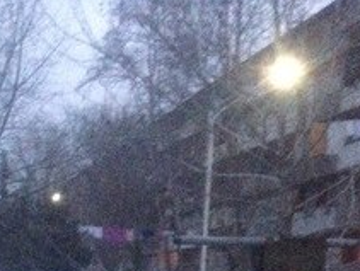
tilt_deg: -5.1
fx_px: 1073
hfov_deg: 18.5
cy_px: 417
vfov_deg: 13.5
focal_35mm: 103
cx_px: -15
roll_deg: +0.4
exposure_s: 1/15
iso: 800
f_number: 2.4
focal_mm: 4.12
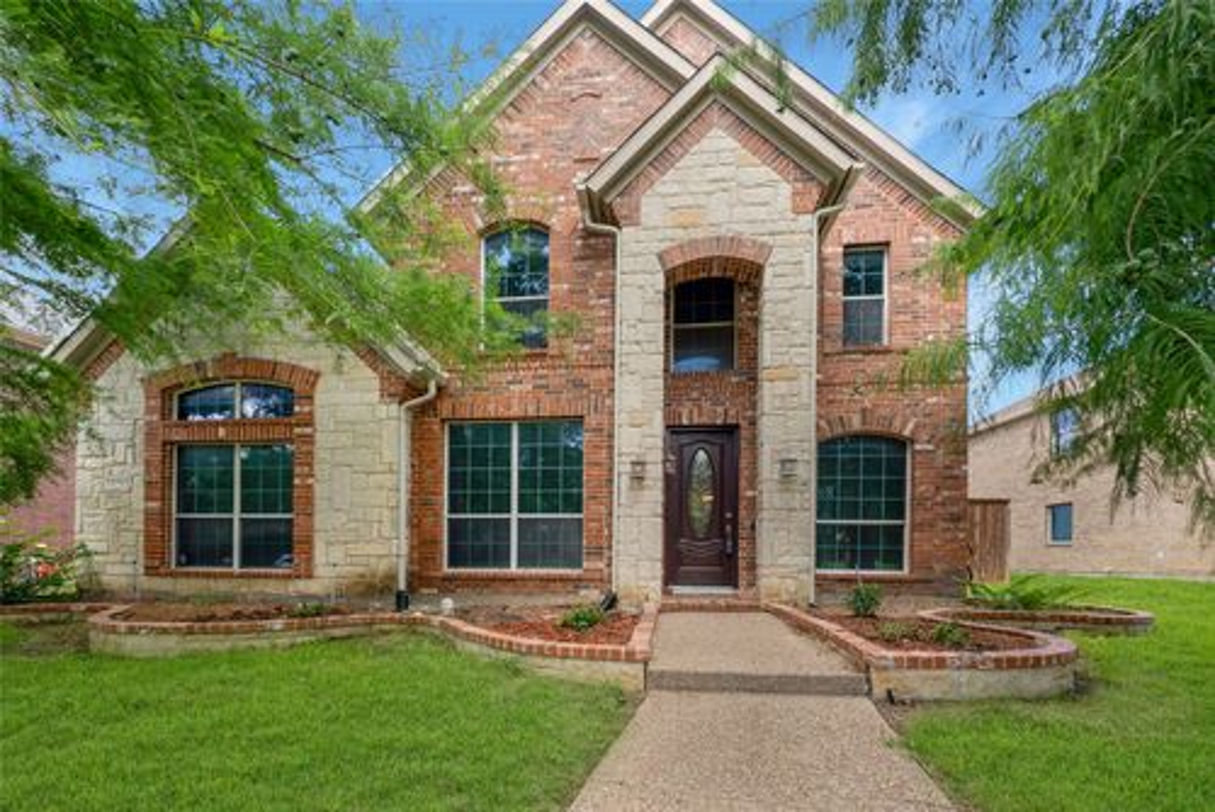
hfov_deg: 112.6
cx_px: 608
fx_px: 405
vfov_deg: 90.1
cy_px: 406
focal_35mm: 12
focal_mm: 12
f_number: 9
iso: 100
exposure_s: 1/80
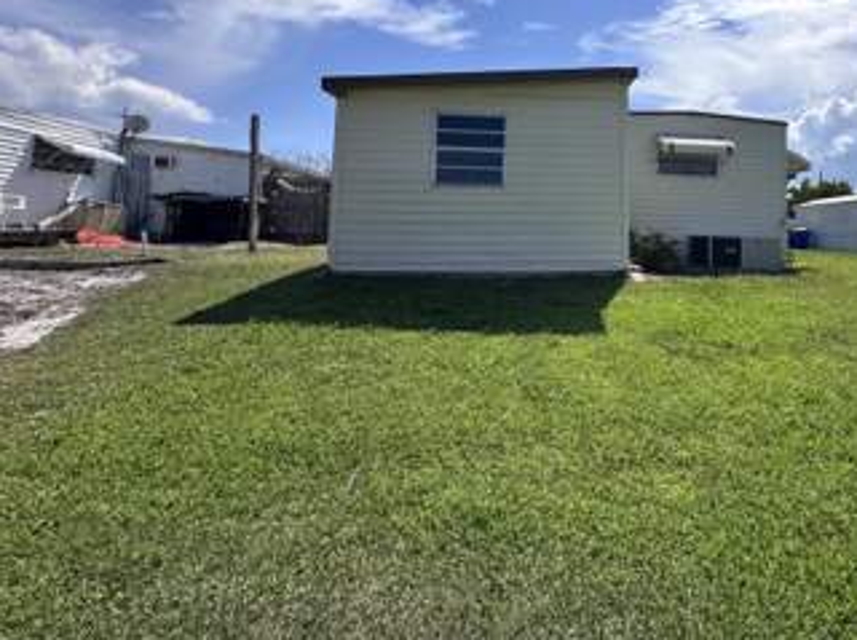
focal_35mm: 21
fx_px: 519
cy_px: 181
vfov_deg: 60.7
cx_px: 592
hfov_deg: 75.8
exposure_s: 1/4000
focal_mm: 2.22
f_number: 2.2
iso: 50
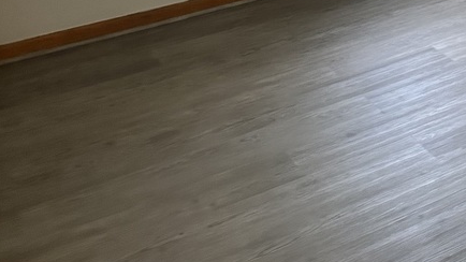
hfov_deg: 30.7
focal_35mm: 65
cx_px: 431
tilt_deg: -7.0
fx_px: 803
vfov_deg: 16.0
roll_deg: +2.6
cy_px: -192
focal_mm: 6.86
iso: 500
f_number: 1.78
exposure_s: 1/60
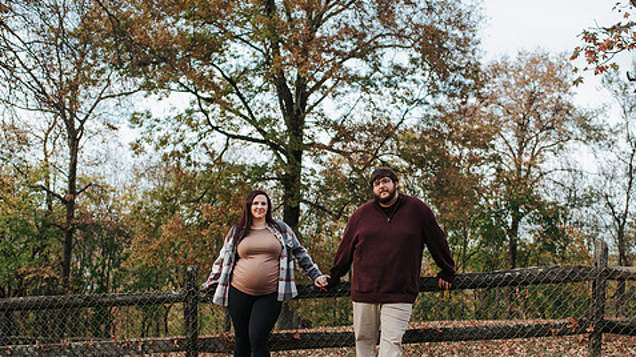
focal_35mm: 46
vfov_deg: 25.7
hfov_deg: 44.6
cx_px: 327
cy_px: 252
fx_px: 776
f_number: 2.8
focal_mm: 35
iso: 160
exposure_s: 1/320
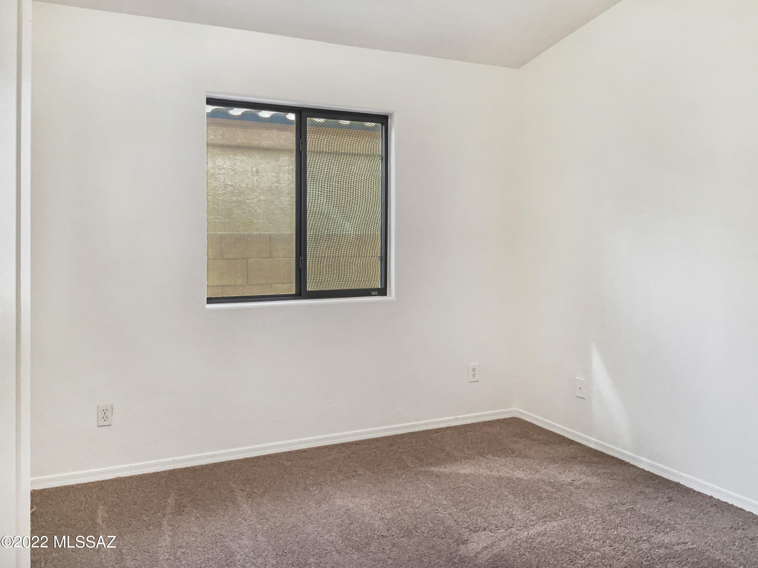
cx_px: 379
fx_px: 635
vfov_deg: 48.2
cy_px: 284
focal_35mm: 29
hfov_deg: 61.7
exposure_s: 1/60
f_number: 1.8
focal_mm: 3
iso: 64
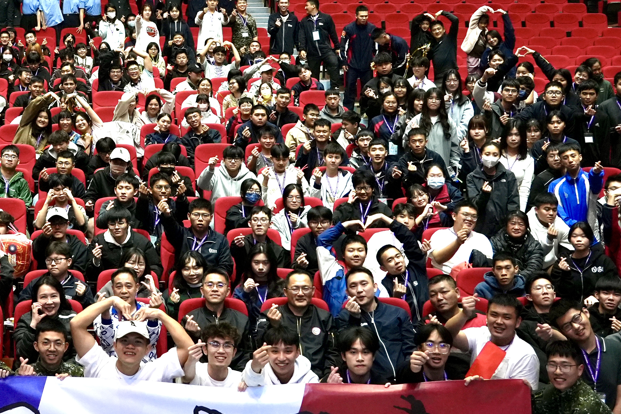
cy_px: 165
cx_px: 109
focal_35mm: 63
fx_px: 1087
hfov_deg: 31.0
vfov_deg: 21.5
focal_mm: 24
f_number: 4
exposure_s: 1/200
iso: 2500
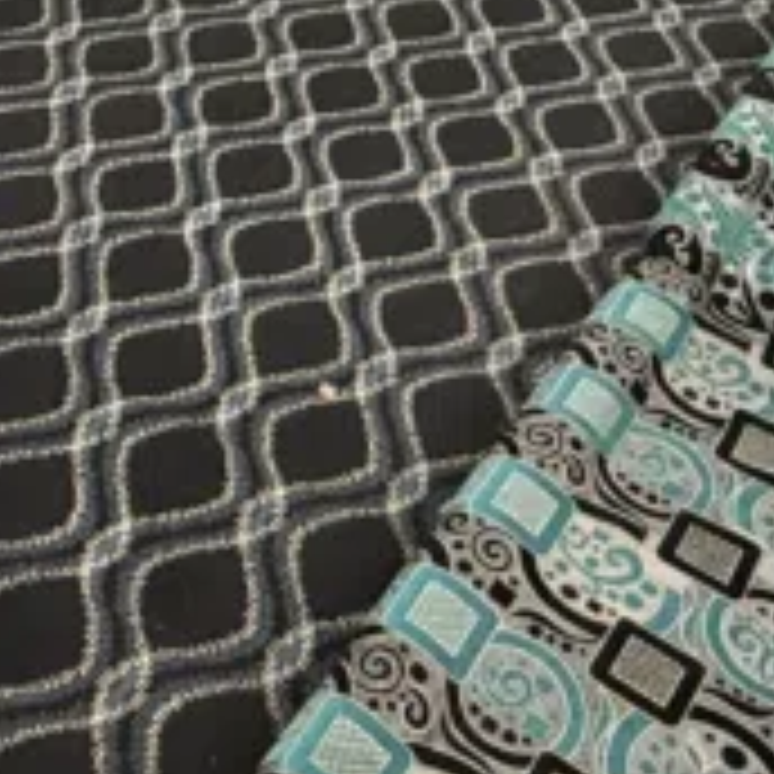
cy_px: -126
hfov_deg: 36.7
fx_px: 1164
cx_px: 342
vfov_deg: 31.5
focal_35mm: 46
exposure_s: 1/61
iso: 400
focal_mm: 2.22
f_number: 2.2
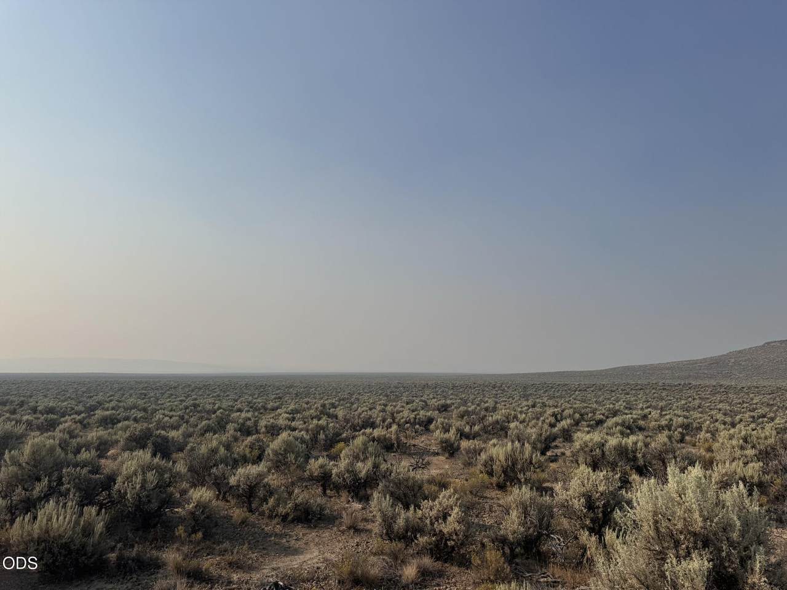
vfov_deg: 56.8
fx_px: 546
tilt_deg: +8.3
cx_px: 394
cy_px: 295
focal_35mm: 24
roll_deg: -0.4
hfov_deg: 71.6
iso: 80
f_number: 1.78
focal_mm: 6.76
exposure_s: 1/9009
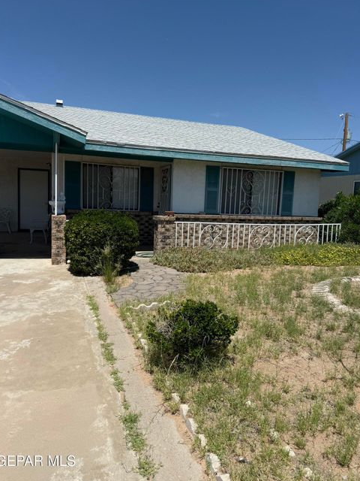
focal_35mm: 25
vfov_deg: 69.4
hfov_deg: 54.9
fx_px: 347
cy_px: 233
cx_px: 182
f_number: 1.78
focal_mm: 6.76
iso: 80
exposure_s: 1/6711
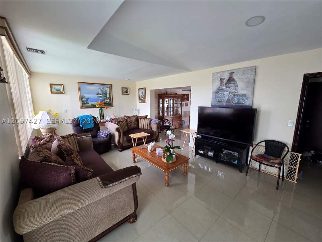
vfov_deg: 89.9
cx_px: 161
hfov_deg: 106.2
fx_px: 121
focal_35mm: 13
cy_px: 121
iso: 160
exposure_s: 1/60
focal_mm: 2.2
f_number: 2.2
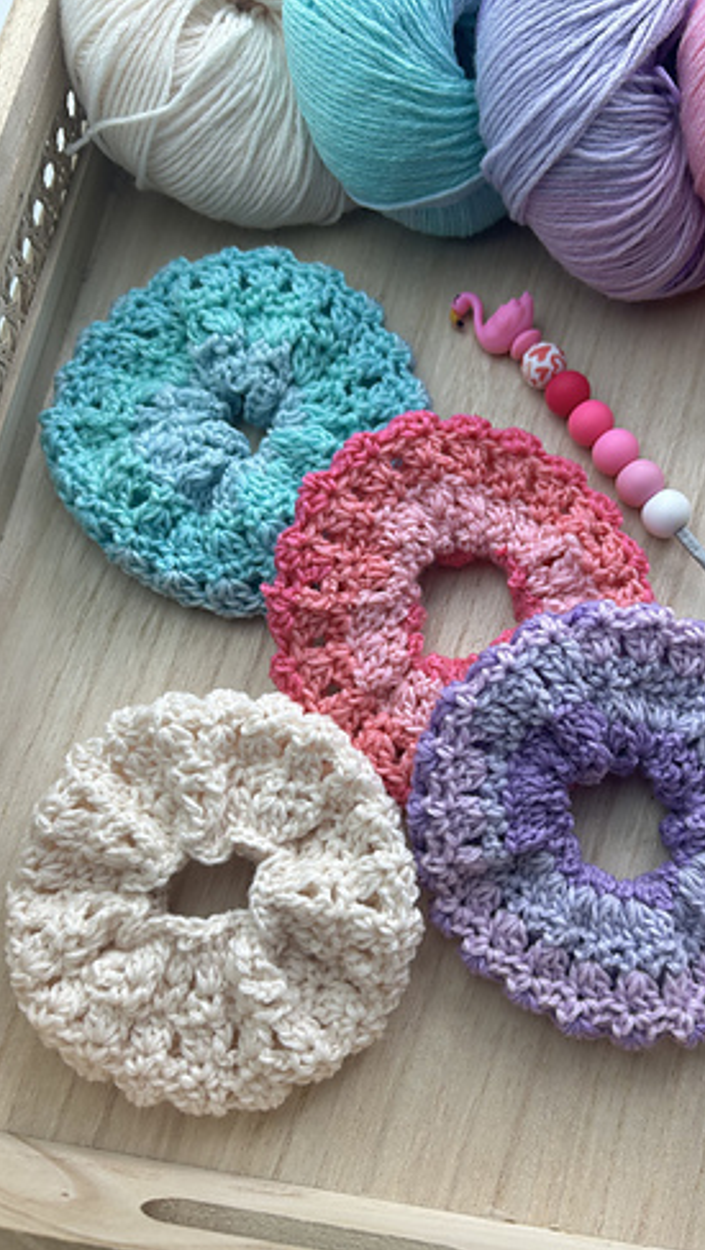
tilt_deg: -72.8
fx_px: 962
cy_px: 620
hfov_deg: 39.9
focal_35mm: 29
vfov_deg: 66.0
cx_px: 455
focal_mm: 5.7
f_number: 1.5
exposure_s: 1/329
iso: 50
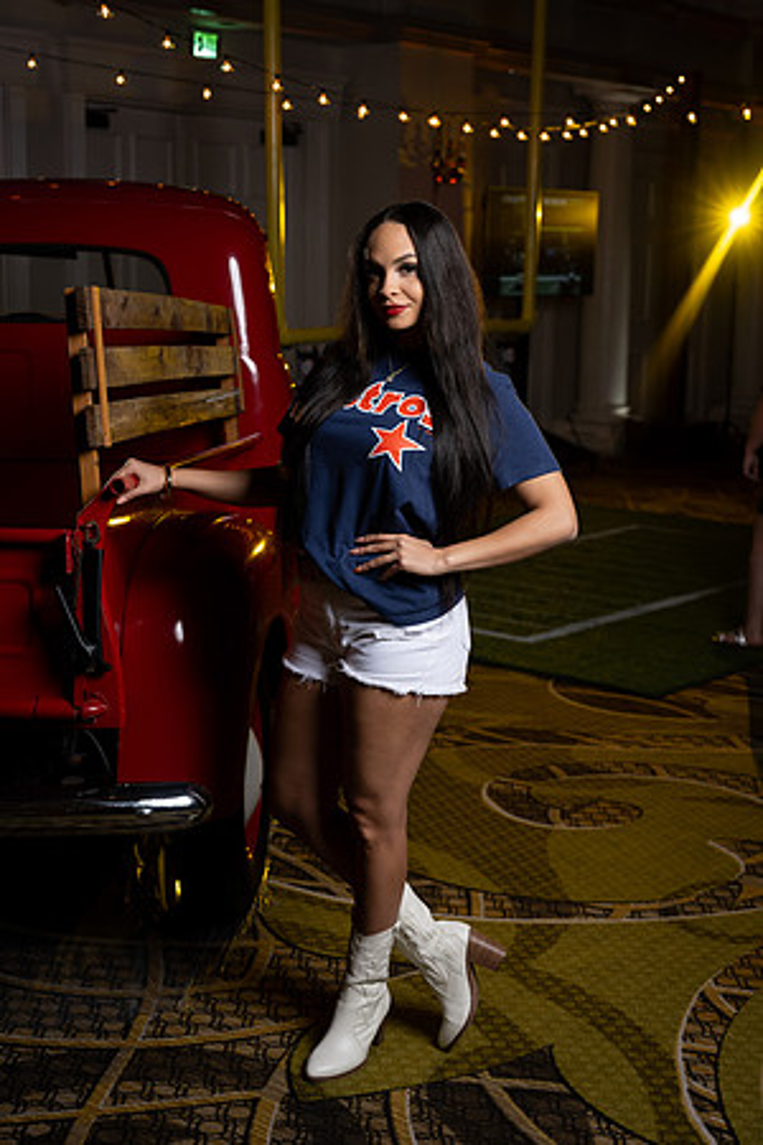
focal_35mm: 50
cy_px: 572
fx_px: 1589
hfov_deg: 27.0
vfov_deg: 39.6
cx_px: 382
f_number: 4
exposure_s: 1/125
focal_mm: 50
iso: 200
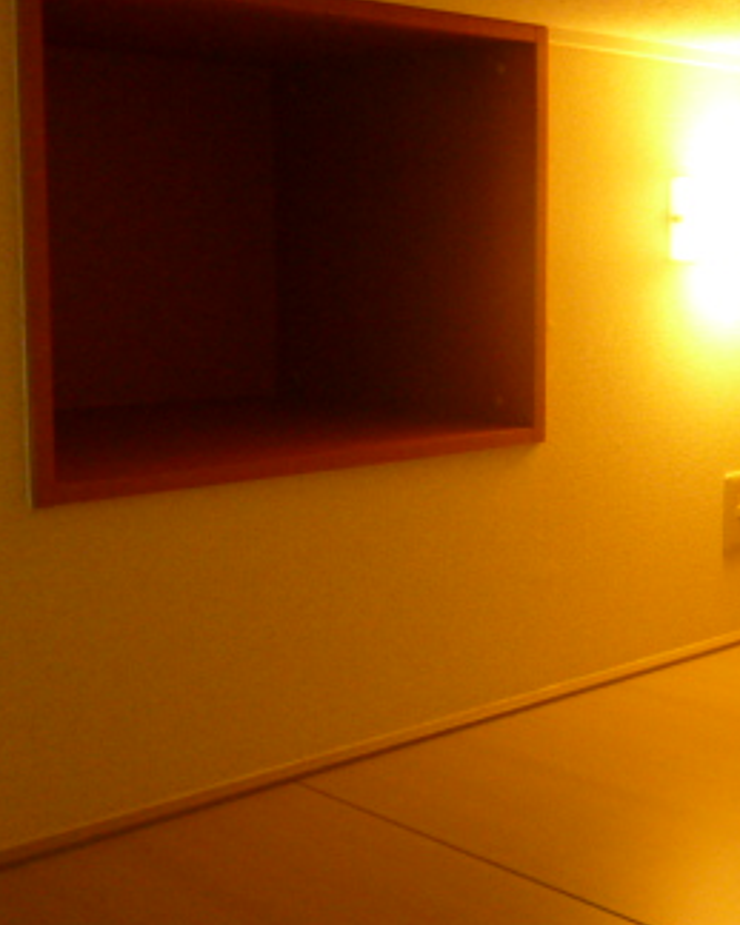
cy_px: 411
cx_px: 694
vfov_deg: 34.7
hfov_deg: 26.9
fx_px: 1479
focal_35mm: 54
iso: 400
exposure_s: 1/30
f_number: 3.1
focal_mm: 5
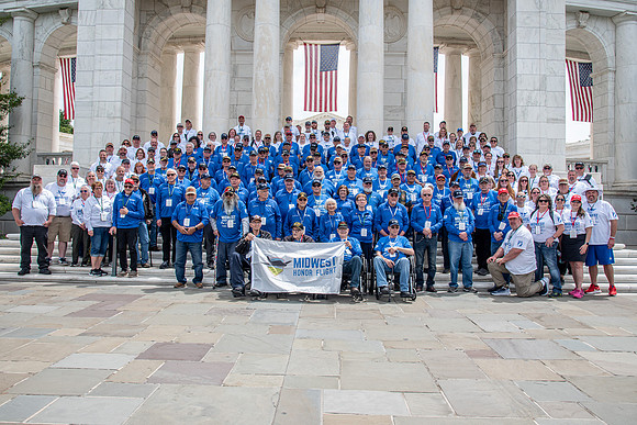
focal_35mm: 26
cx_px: 313
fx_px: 457
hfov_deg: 69.7
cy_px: 208
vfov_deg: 49.9
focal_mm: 24
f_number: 8
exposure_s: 1/125
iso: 100
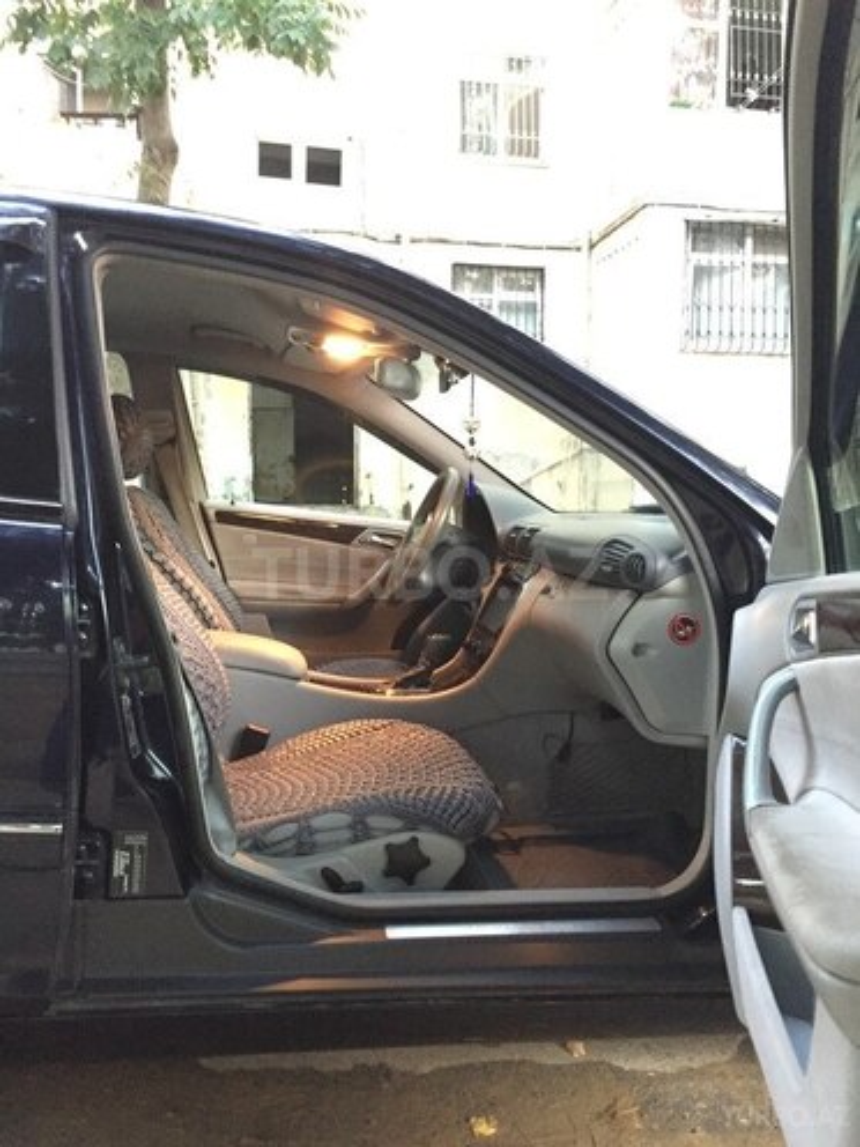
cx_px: 430
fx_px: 961
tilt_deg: -5.8
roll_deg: -0.2
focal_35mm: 29
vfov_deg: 61.7
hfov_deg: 48.2
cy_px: 574
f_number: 2.2
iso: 640
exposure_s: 1/17
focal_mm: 4.15
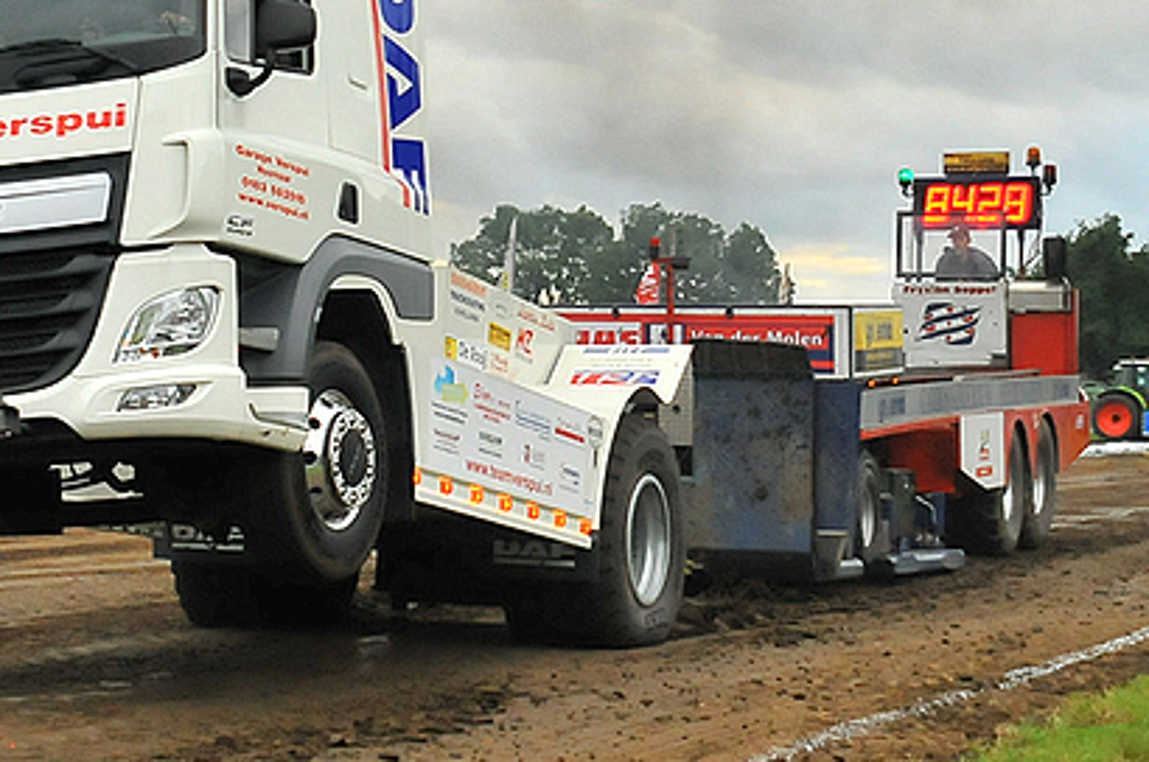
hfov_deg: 19.3
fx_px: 3346
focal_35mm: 105
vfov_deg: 12.9
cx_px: 244
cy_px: 176
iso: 1000
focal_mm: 28
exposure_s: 1/800
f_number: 4
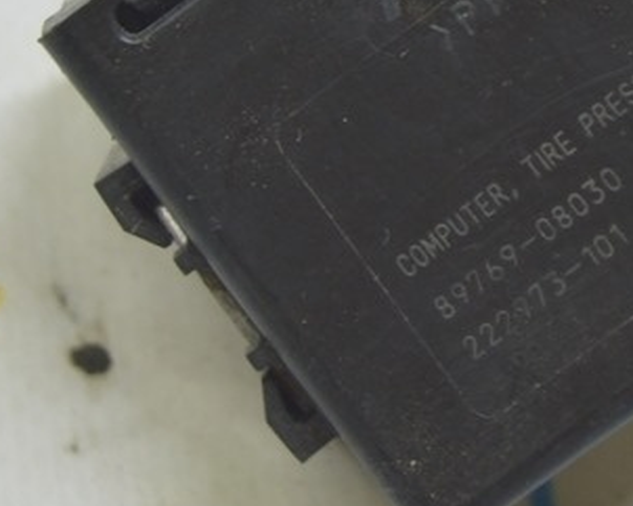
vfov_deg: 5.9
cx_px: 409
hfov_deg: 7.4
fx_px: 4915
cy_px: -37
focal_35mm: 263
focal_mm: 55
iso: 400
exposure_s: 1/20
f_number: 5.6
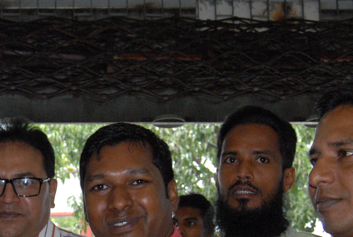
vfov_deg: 17.6
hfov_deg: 26.1
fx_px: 737
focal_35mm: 75
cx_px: 36
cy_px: 261
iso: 800
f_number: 5
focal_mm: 18
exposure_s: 1/60
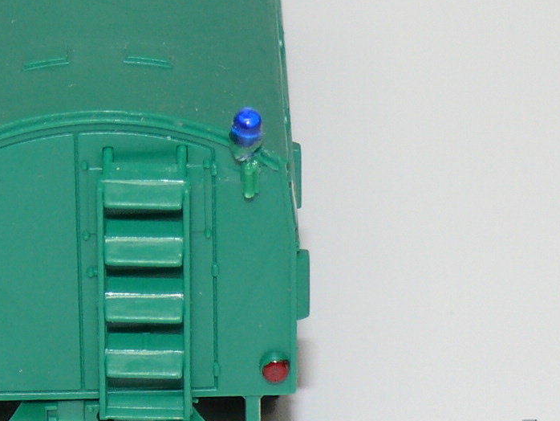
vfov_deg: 4.8
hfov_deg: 6.4
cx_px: 87
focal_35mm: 307
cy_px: 60
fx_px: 4968
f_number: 4
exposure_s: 1/30
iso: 100
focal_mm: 15.8
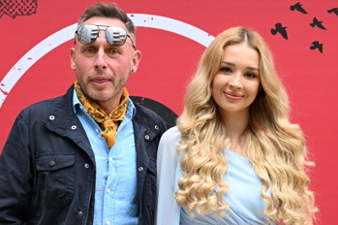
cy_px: 211
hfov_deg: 21.0
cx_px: 131
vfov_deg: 13.9
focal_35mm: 97
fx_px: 910
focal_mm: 49
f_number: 5
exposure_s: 1/250
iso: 800
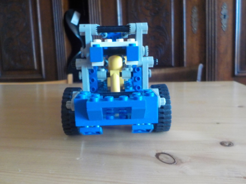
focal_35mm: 30
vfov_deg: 46.8
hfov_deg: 60.0
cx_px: 123
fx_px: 213
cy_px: 92
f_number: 3.3
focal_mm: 4.1
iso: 400
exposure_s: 1/10
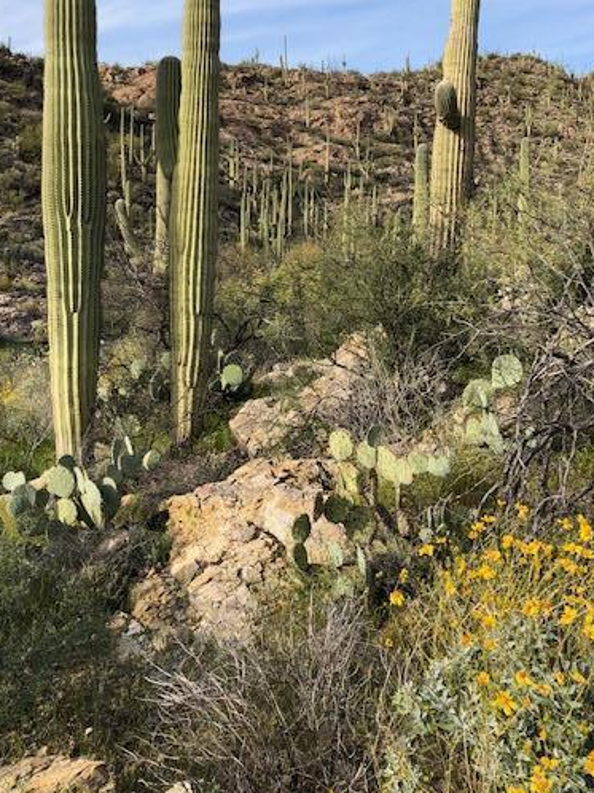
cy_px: 328
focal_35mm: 36
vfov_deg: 51.1
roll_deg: -0.7
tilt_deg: -3.4
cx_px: 296
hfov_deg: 39.6
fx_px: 824
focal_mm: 3.99
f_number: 1.8
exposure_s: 1/1043
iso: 20
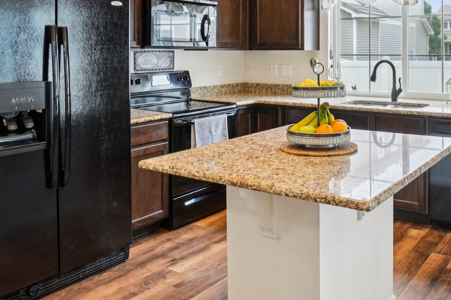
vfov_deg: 37.5
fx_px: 426
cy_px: 61
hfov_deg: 54.8
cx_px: 297
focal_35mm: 34
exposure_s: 1/30
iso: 400
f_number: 8
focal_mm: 10
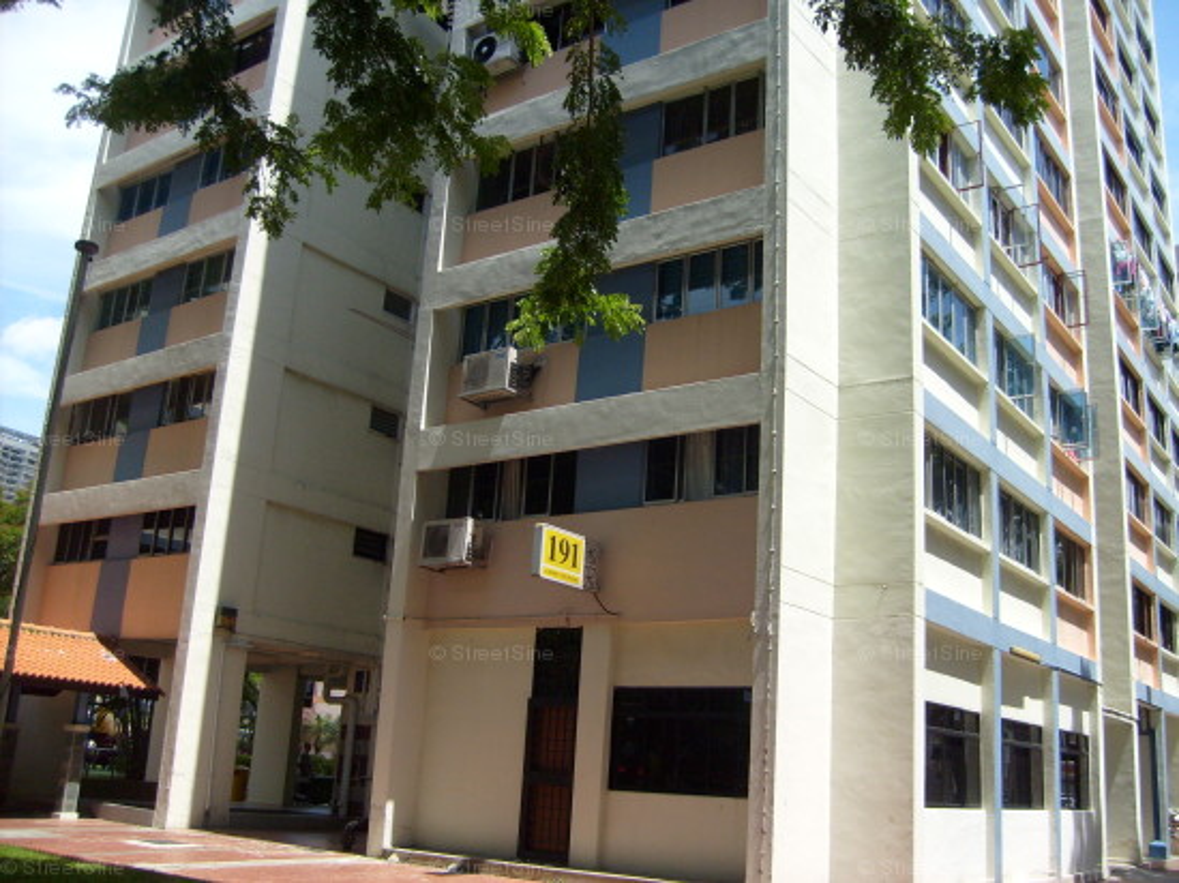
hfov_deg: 52.6
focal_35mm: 35
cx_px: 590
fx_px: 1192
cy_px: 442
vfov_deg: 40.7
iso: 80
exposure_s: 1/180
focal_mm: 5.8
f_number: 7.1
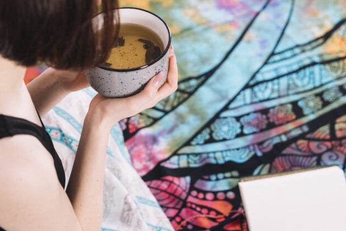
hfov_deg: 24.8
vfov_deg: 16.6
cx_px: 167
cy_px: 72
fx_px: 788
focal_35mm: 82
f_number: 2.8
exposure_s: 1/125
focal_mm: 50
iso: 100
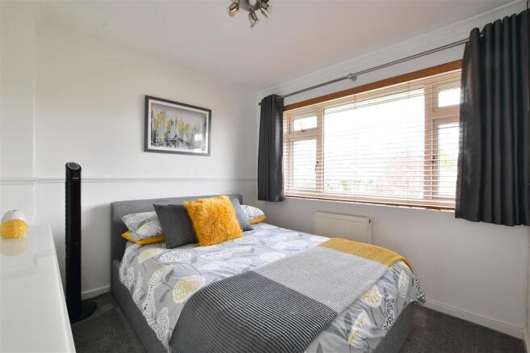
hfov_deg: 100.4
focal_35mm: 15
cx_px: 265
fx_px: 221
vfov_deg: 77.3
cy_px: 176
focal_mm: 10
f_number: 8
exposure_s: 1/13
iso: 200
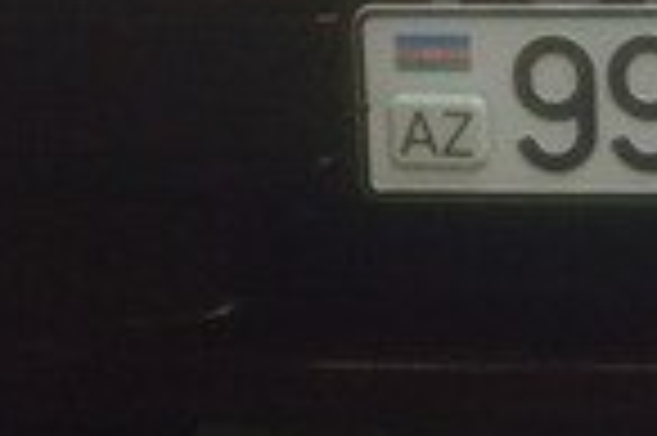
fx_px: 2826
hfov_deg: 12.8
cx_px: 855
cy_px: -61
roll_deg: -1.3
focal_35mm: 155
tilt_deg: -5.9
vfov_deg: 8.7
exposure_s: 1/120
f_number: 2.4
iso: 80
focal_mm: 4.12
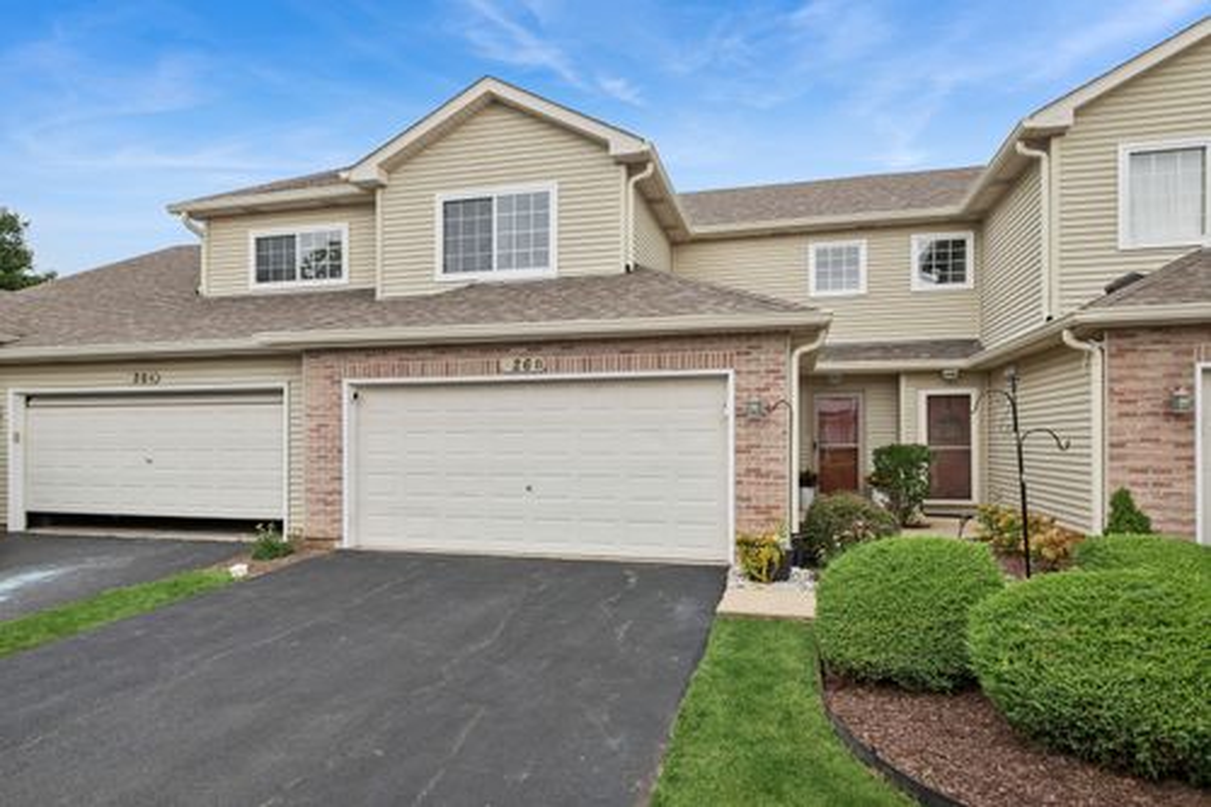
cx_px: 606
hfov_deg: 78.6
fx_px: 740
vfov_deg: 57.2
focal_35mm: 22
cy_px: 404
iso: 400
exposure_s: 1/30
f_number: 11
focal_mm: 22
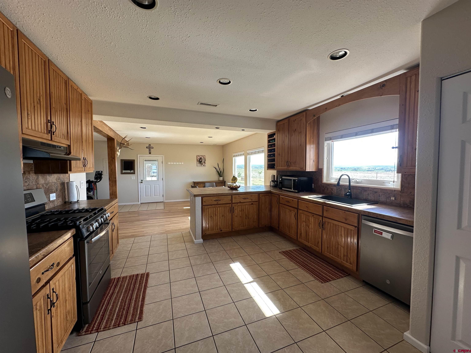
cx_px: 236
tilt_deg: -1.9
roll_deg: +0.2
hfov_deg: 102.1
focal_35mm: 14
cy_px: 176
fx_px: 190
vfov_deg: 85.7
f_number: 2.2
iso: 50
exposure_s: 1/99
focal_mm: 2.22
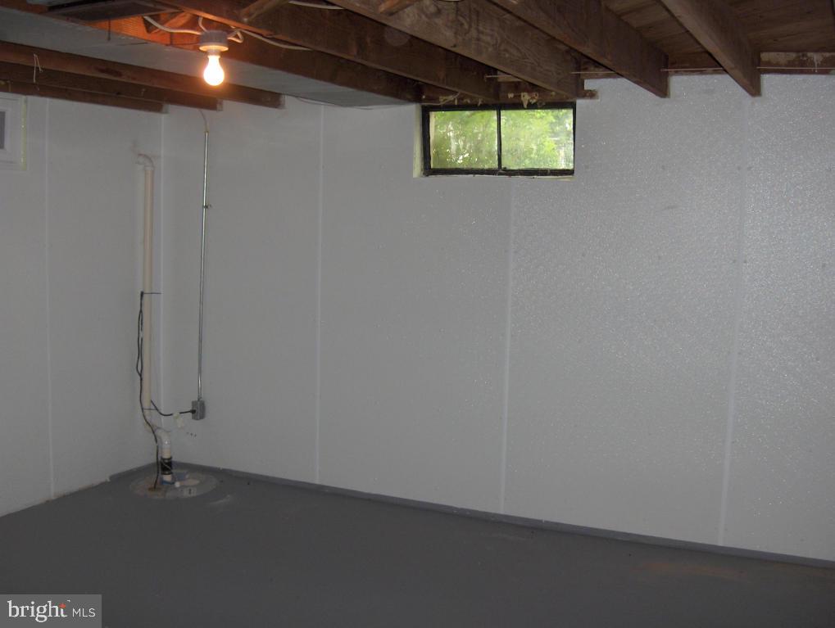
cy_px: 314
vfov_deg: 36.9
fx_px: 942
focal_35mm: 39
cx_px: 418
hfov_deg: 47.8
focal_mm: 8
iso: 100
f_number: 2.8
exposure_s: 1/60
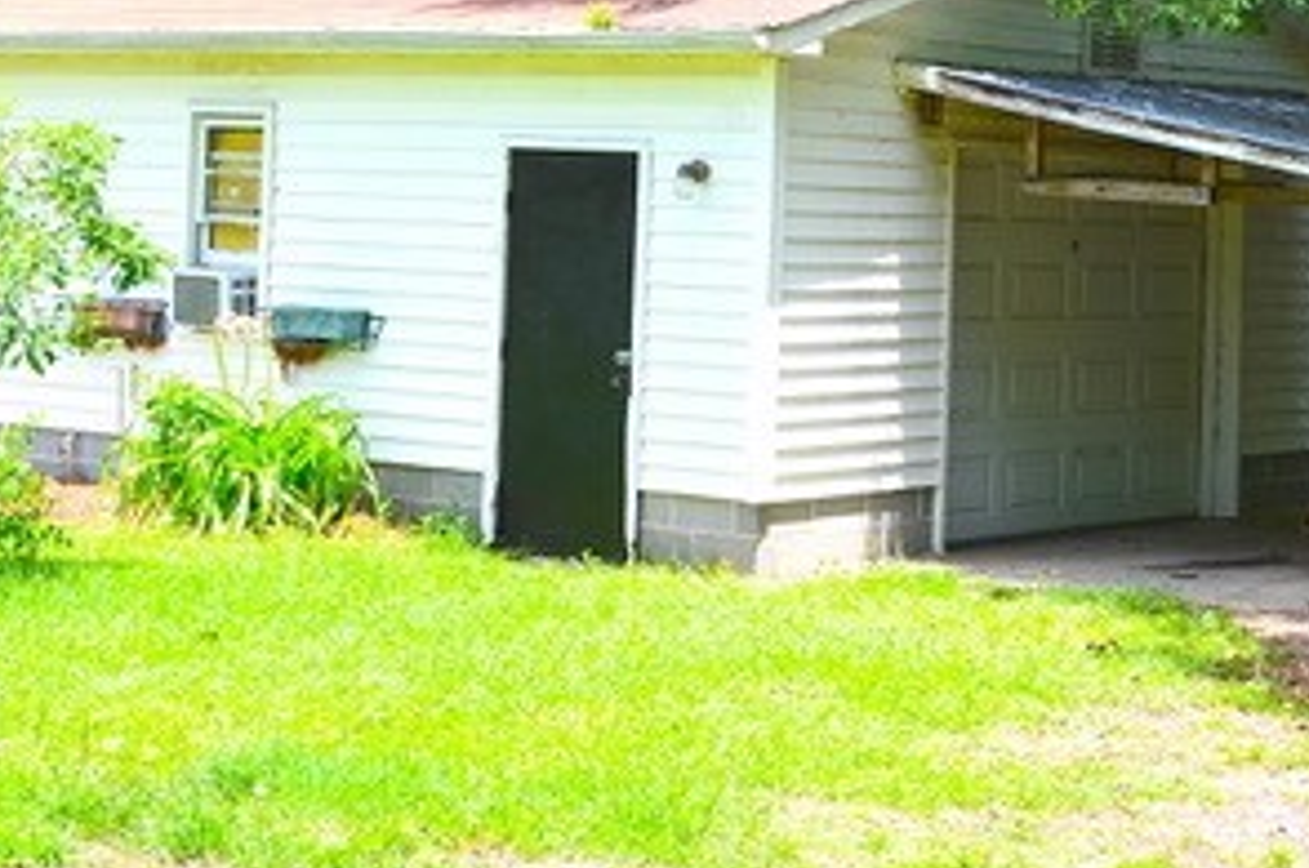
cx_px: 1331
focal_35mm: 85
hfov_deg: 22.9
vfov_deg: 15.9
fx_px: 3086
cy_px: 187
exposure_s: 1/80
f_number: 10
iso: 200
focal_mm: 26
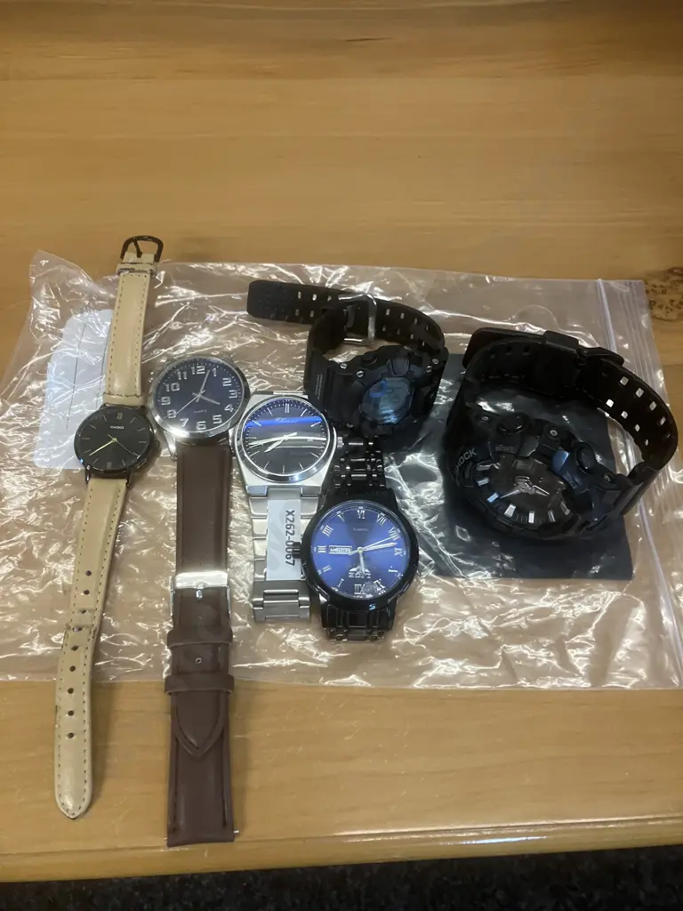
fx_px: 737
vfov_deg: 63.4
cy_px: 456
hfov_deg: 49.7
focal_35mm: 28
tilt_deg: -61.6
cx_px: 342
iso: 200
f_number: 1.8
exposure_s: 1/50
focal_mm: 3.99
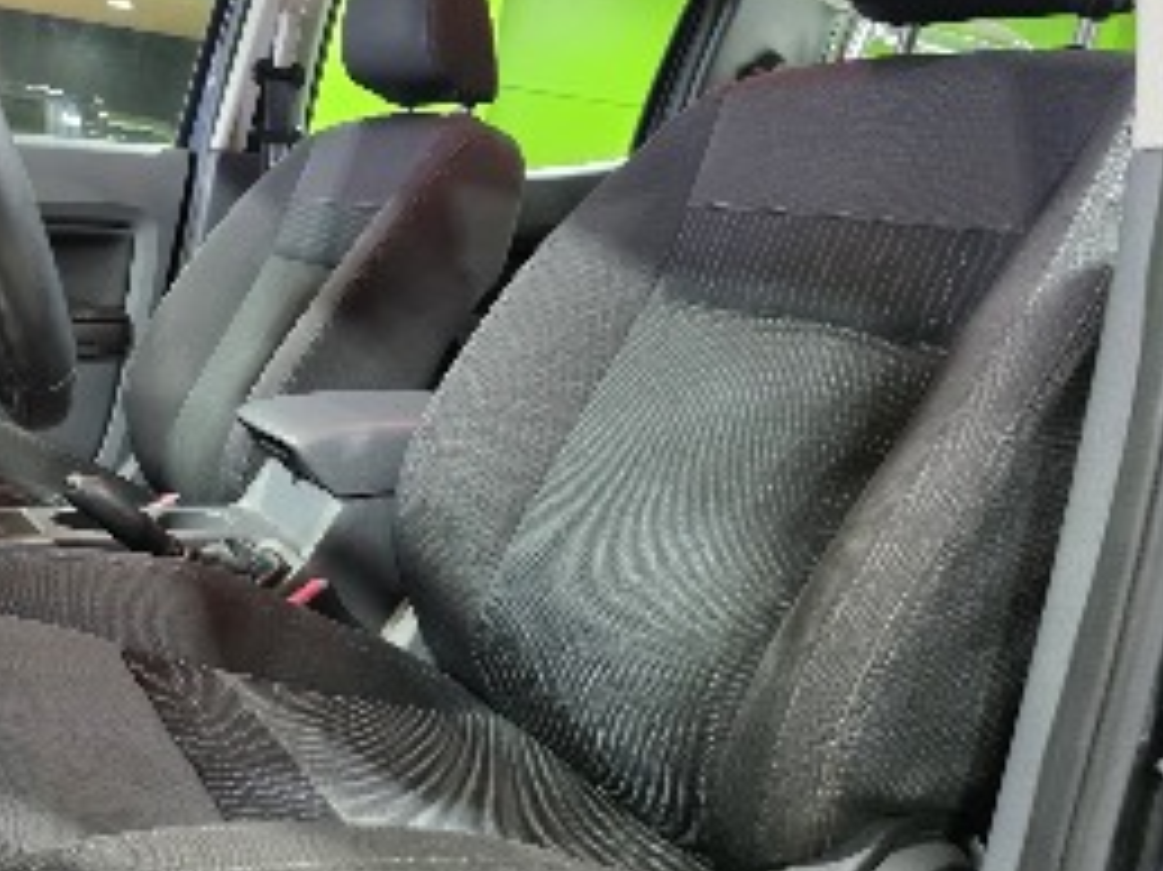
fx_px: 1243
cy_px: 382
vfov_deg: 38.6
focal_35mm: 37
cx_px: 247
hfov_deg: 47.6
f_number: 1.7
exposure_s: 1/100
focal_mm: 6.25
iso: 800
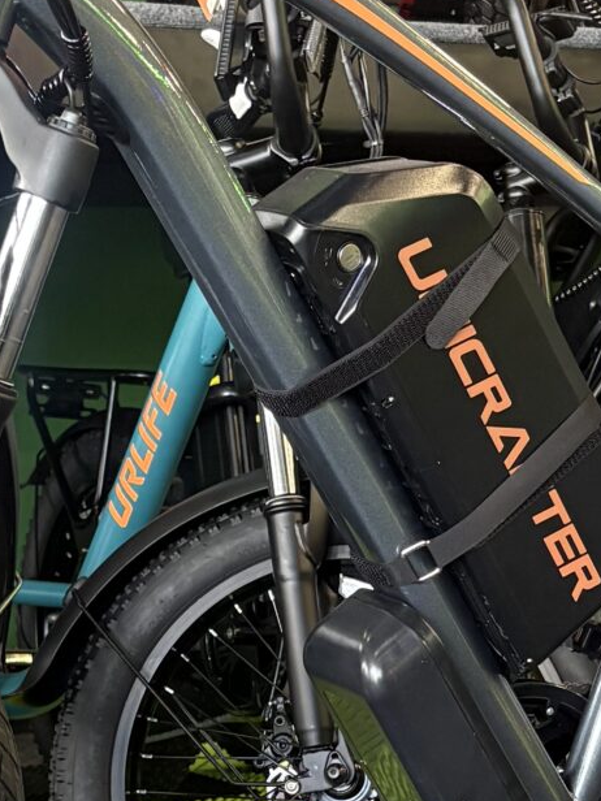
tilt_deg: -8.3
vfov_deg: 17.9
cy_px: 710
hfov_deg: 13.7
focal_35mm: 108
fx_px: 2500
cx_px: 255
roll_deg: +1.7
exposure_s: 1/60
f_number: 1.6
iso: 250
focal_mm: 5.96
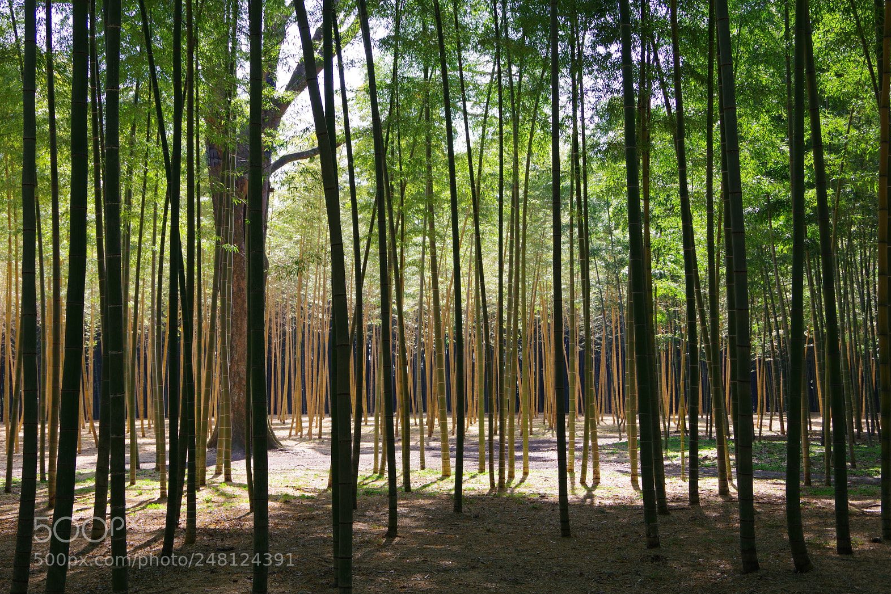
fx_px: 1361
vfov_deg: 24.6
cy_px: 302
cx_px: 452
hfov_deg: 36.2
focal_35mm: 55
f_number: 6.3
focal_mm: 36
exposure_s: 1/125
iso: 200
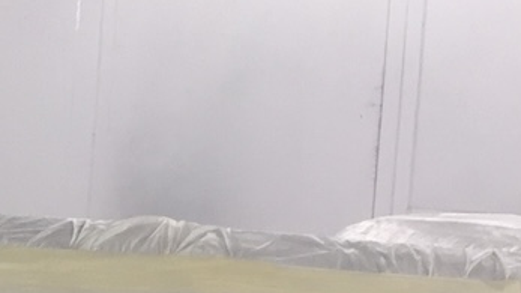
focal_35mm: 182
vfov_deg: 6.1
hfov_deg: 10.6
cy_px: 884
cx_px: -613
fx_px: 2514
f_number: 2.2
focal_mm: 4.15
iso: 32
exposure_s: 1/50
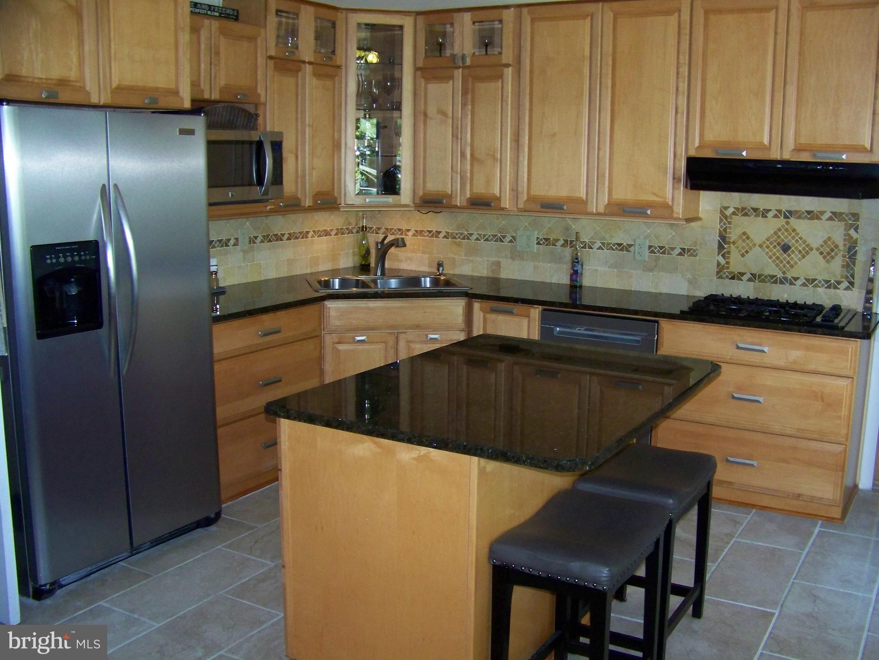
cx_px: 440
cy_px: 330
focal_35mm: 36
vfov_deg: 39.7
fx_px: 914
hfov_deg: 51.4
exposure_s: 1/30
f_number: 2.8
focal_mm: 5.85
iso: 200
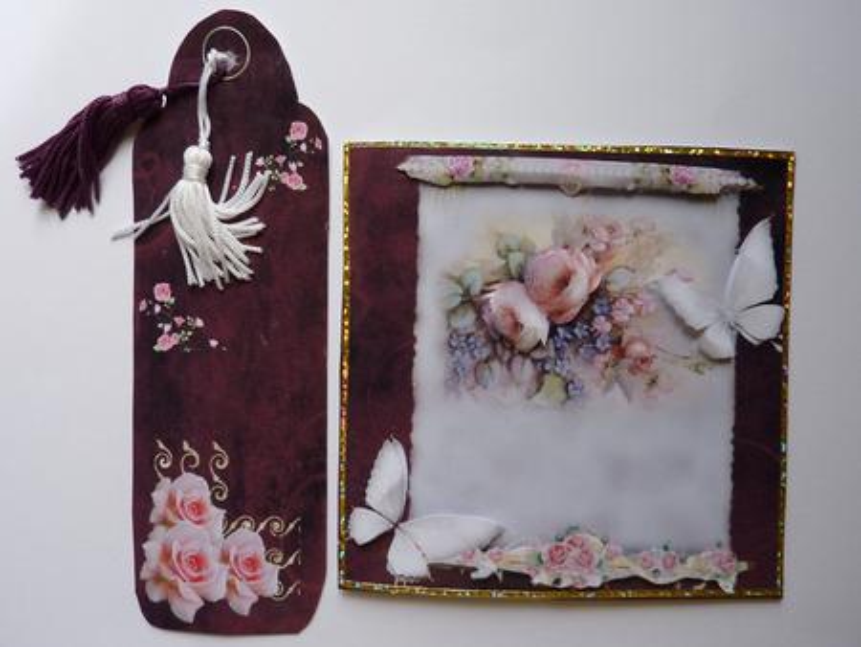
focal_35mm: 25
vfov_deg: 54.9
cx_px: 430
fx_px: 622
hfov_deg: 69.4
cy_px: 324
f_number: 4
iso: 80
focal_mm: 4.1
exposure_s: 1/160
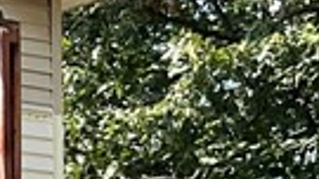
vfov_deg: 5.1
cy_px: 221
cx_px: -633
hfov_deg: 7.8
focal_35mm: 239
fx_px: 2022
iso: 16
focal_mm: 3
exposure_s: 1/997
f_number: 1.8
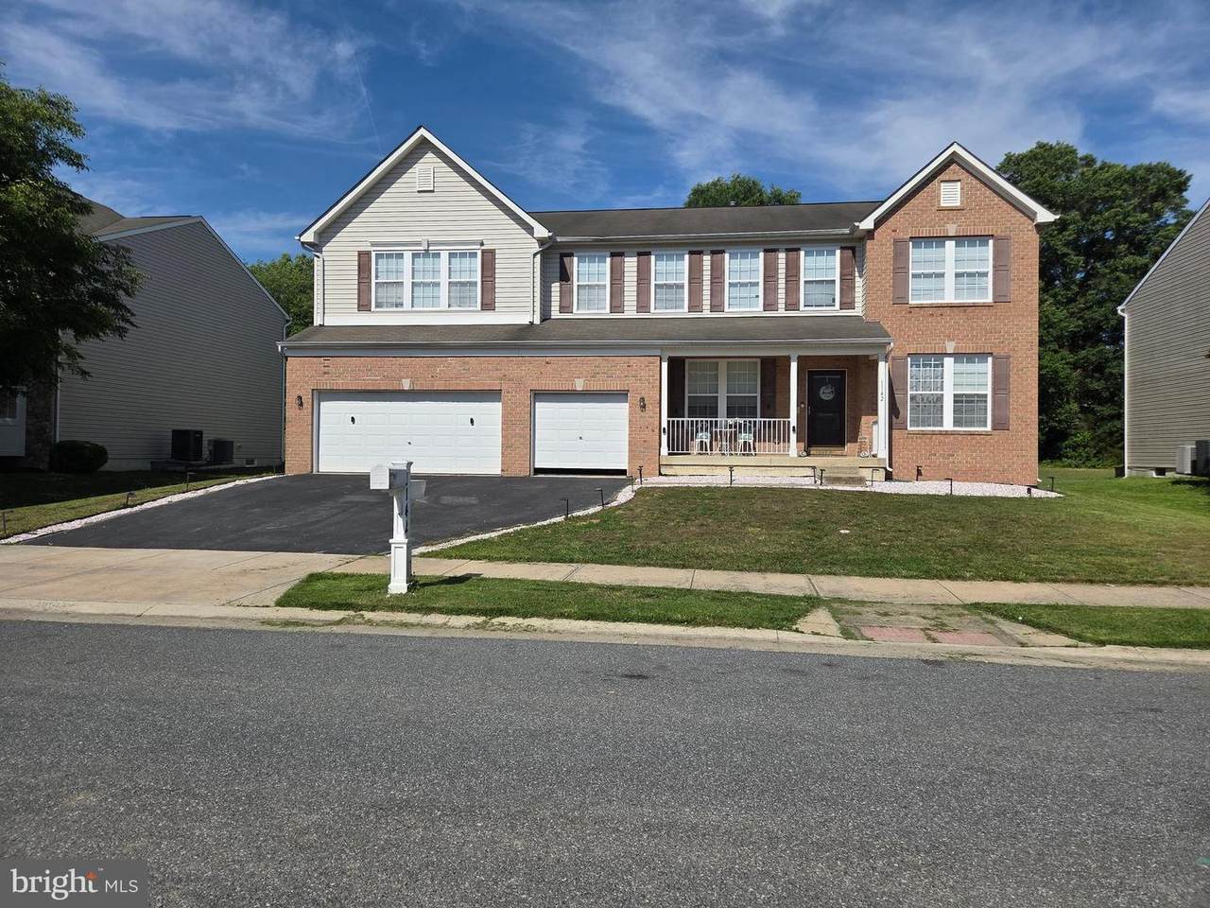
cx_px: 605
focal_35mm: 23
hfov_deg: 73.9
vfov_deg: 58.9
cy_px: 454
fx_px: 804
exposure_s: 1/7891
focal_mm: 5.4
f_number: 1.8
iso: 64
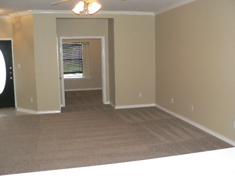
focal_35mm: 36
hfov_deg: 51.4
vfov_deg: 39.7
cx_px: 118
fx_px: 244
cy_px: 88
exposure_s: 1/60
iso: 400
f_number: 2.8
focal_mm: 6
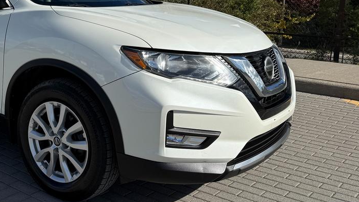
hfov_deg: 40.2
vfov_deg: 24.3
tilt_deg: -2.9
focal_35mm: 48
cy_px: 28
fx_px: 457
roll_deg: +0.3
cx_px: 47
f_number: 1.78
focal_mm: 6.76
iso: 80
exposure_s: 1/7353
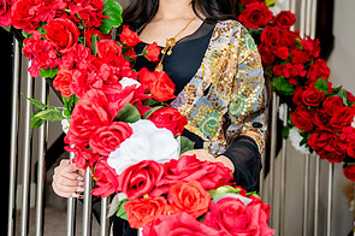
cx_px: 177
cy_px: 112
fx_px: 542
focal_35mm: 55
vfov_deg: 24.6
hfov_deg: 36.3
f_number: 2.8
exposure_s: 1/200
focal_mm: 36
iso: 800
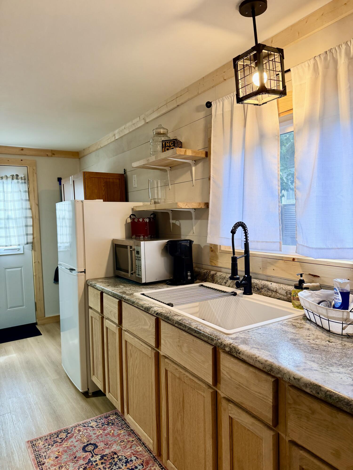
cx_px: 176
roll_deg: +1.6
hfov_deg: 56.8
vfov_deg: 71.6
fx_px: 326
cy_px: 235
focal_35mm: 24
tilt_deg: -3.9
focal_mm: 6.76
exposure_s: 1/60
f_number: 1.78
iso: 125
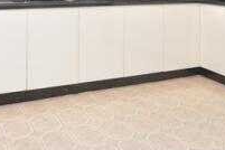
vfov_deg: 25.0
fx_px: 306
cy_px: -26
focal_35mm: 49
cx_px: 87
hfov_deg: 40.1
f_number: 7.1
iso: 500
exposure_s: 1/40
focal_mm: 10
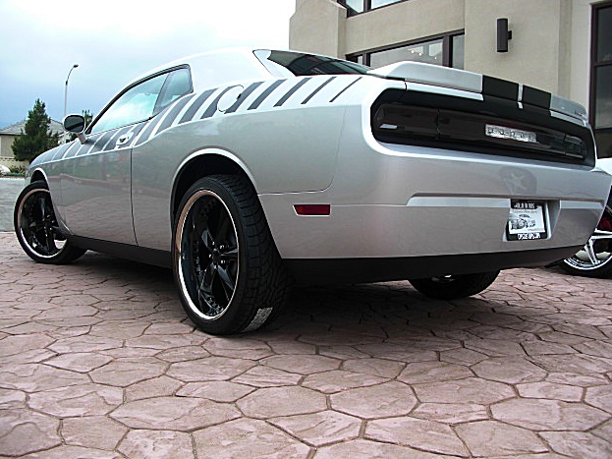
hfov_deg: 50.1
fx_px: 654
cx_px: 310
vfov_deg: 38.7
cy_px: 234
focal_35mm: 37
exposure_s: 1/250
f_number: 2.8
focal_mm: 6.3
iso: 50
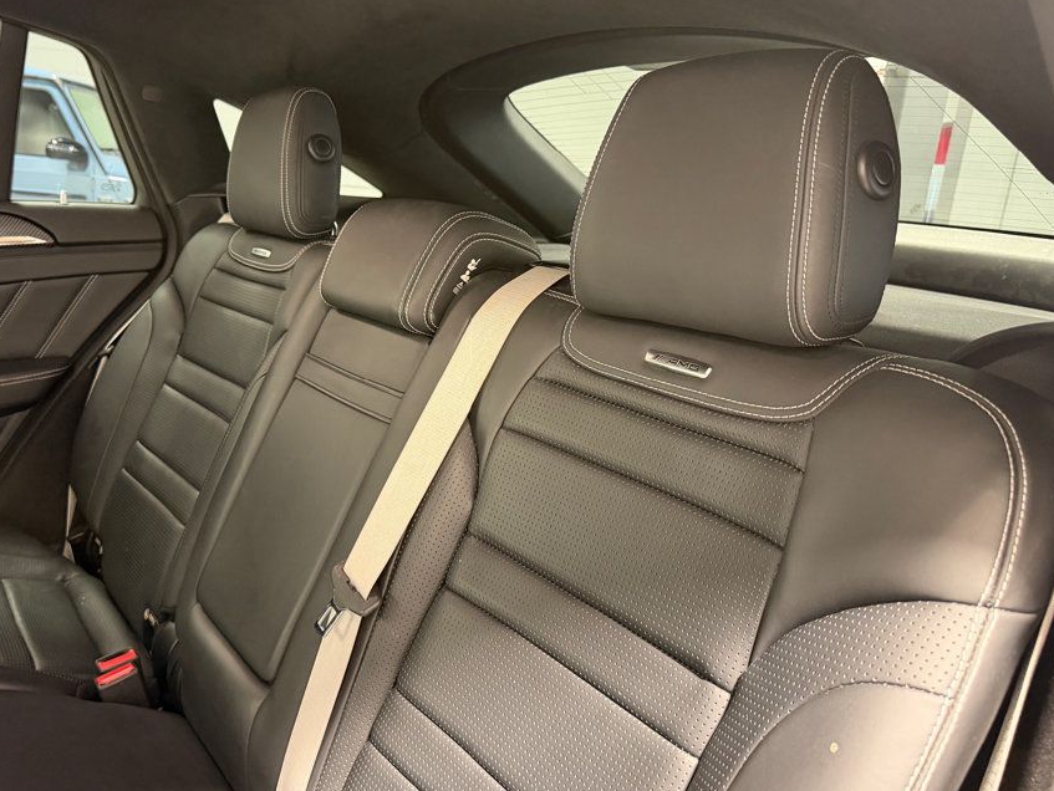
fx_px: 883
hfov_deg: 61.1
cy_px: 400
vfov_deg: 48.3
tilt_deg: -14.0
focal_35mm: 29
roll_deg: -5.0
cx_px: 423
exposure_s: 1/40
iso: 800
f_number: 1.78
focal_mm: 6.76
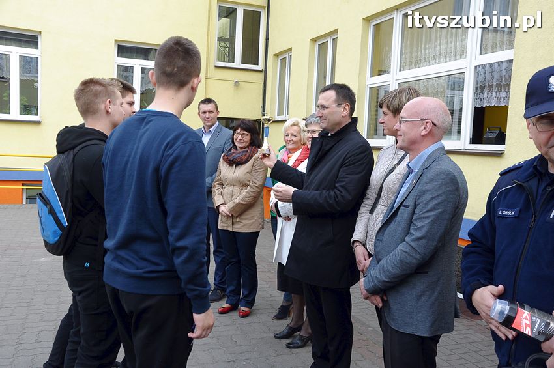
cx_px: 277
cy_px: 184
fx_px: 507
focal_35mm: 33
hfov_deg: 57.3
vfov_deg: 39.9
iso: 500
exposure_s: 1/250
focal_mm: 22
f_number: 8
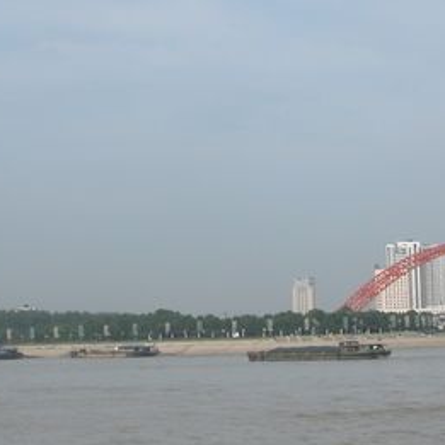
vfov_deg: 15.2
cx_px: 194
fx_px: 1658
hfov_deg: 15.3
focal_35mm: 114
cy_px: 99
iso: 100
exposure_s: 1/378
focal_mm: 10.7
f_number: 7.3
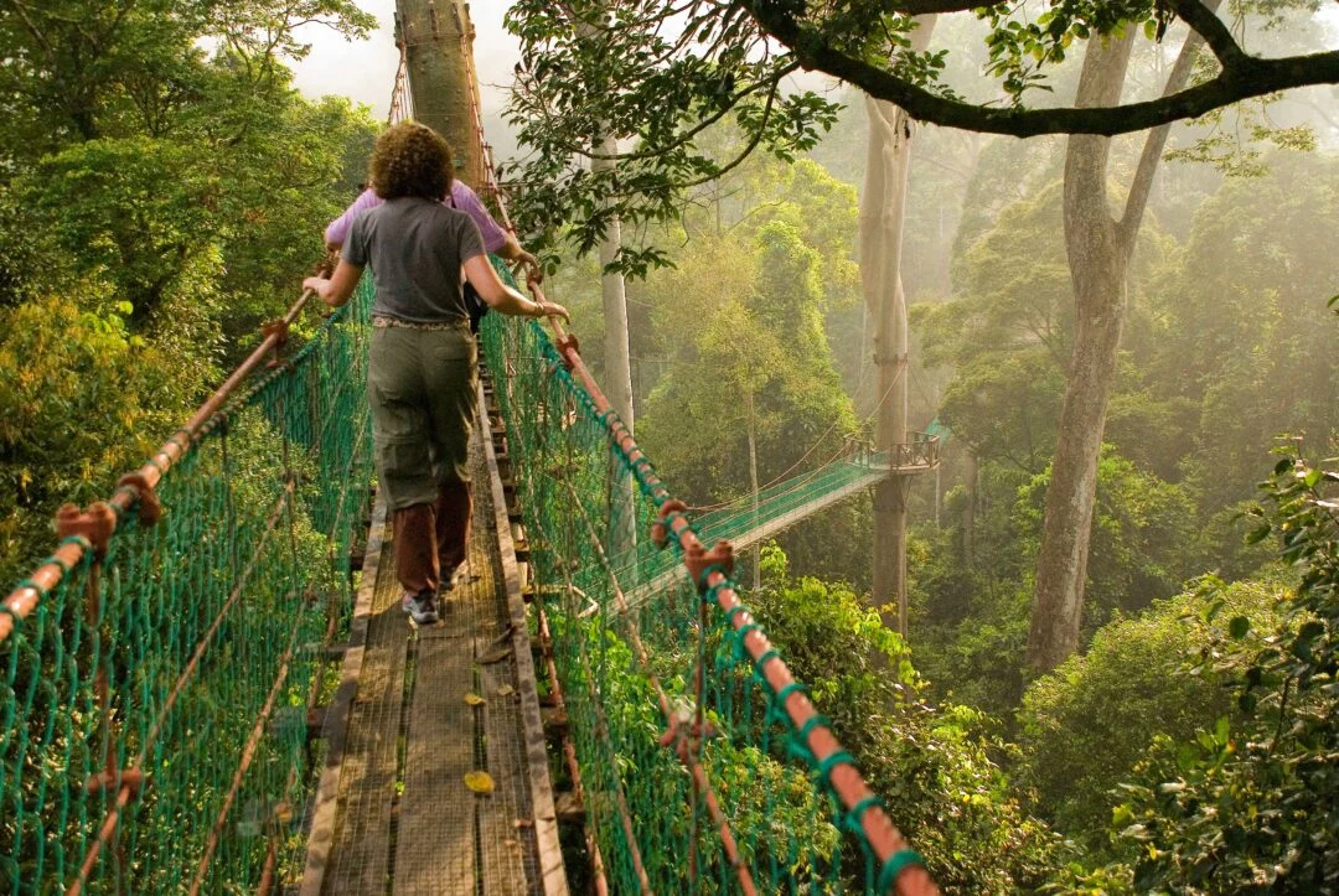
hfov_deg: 53.1
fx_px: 1341
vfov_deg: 37.0
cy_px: 448
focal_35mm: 36
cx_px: 670
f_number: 4
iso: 1600
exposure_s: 1/1250
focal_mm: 24
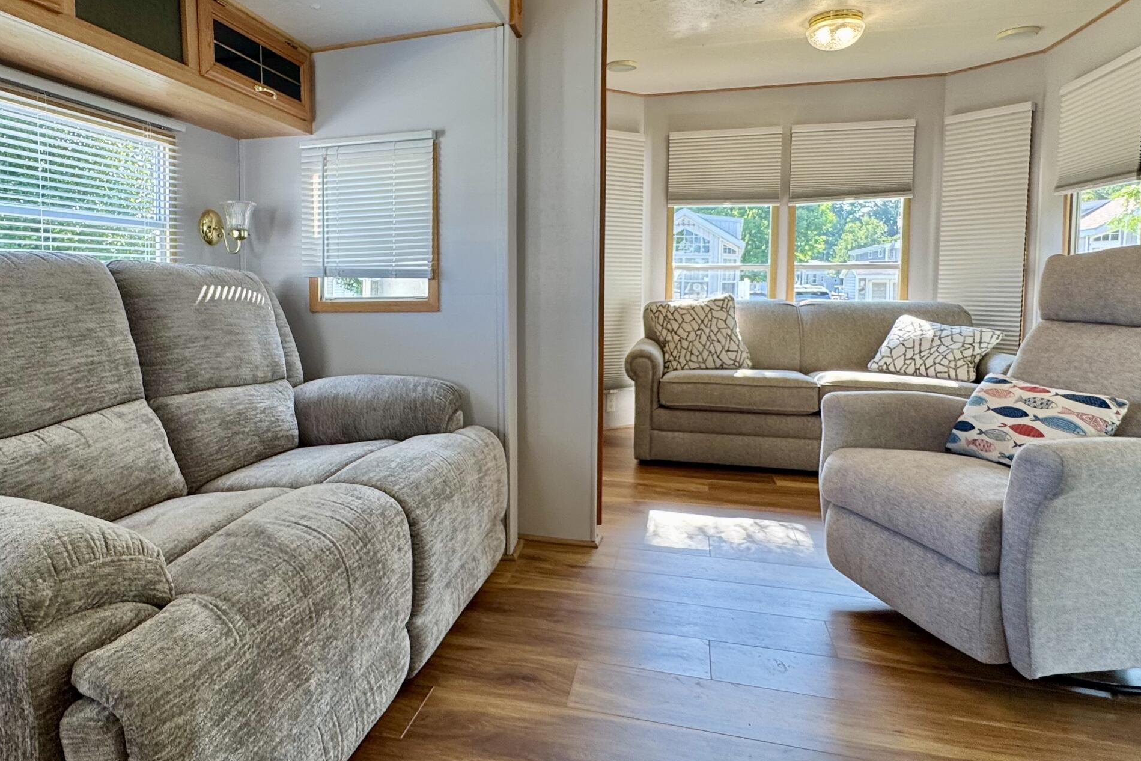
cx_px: 468
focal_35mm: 23
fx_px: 729
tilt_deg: -4.7
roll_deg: -0.3
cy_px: 329
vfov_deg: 54.9
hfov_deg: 75.4
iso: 80
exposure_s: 1/120
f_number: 2.2
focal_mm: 2.22
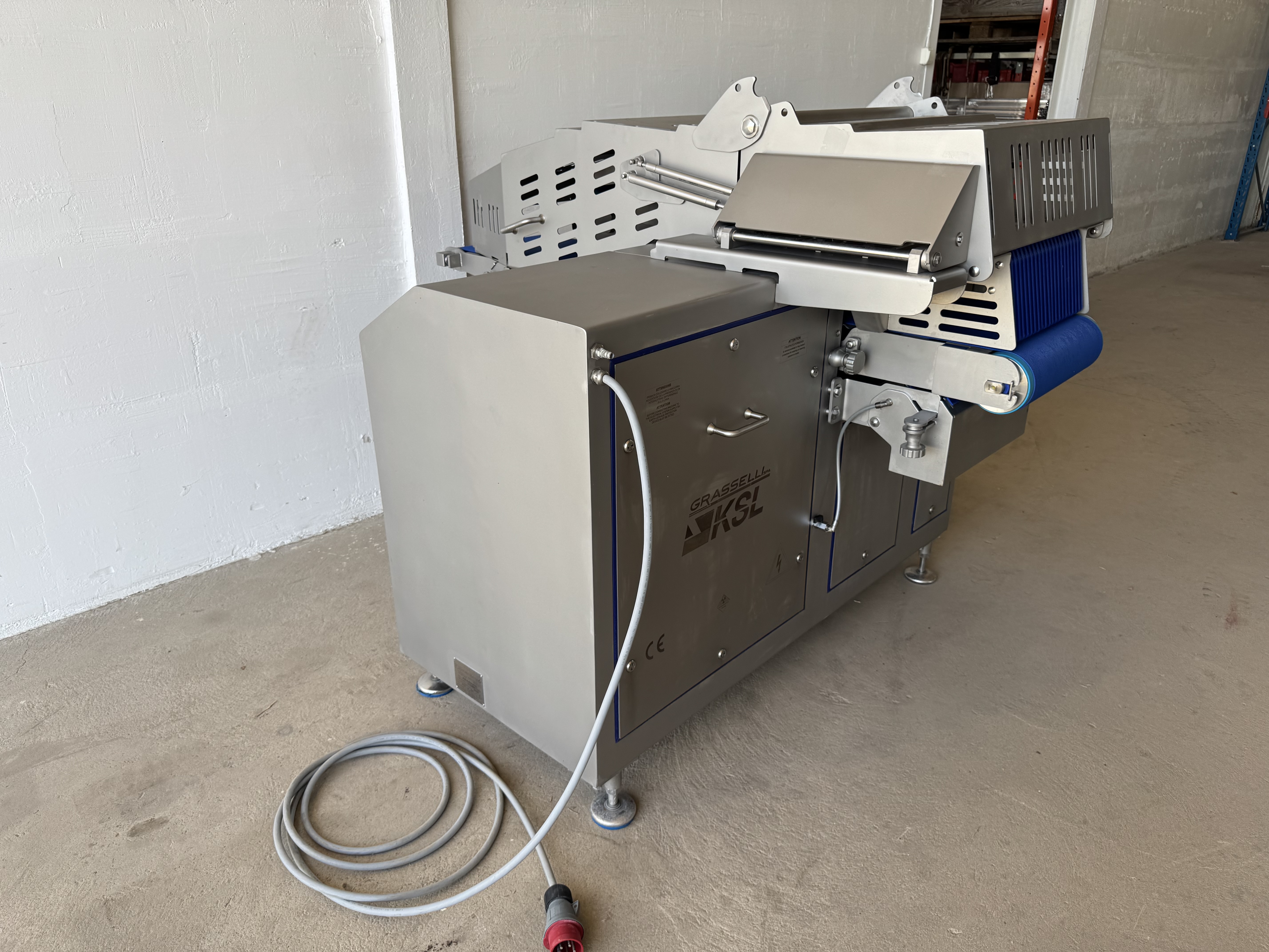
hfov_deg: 71.6
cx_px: 634
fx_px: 880
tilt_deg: -23.6
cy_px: 476
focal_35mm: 24
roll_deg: -0.4
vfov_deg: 56.8
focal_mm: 6.76
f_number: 1.78
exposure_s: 1/439
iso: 80
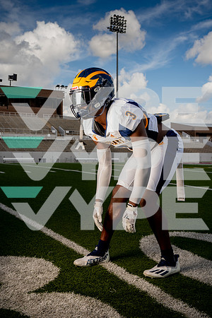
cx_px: 106
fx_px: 371
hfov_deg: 31.9
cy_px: 159
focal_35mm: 42
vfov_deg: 46.4
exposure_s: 1/250
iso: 125
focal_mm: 42
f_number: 8
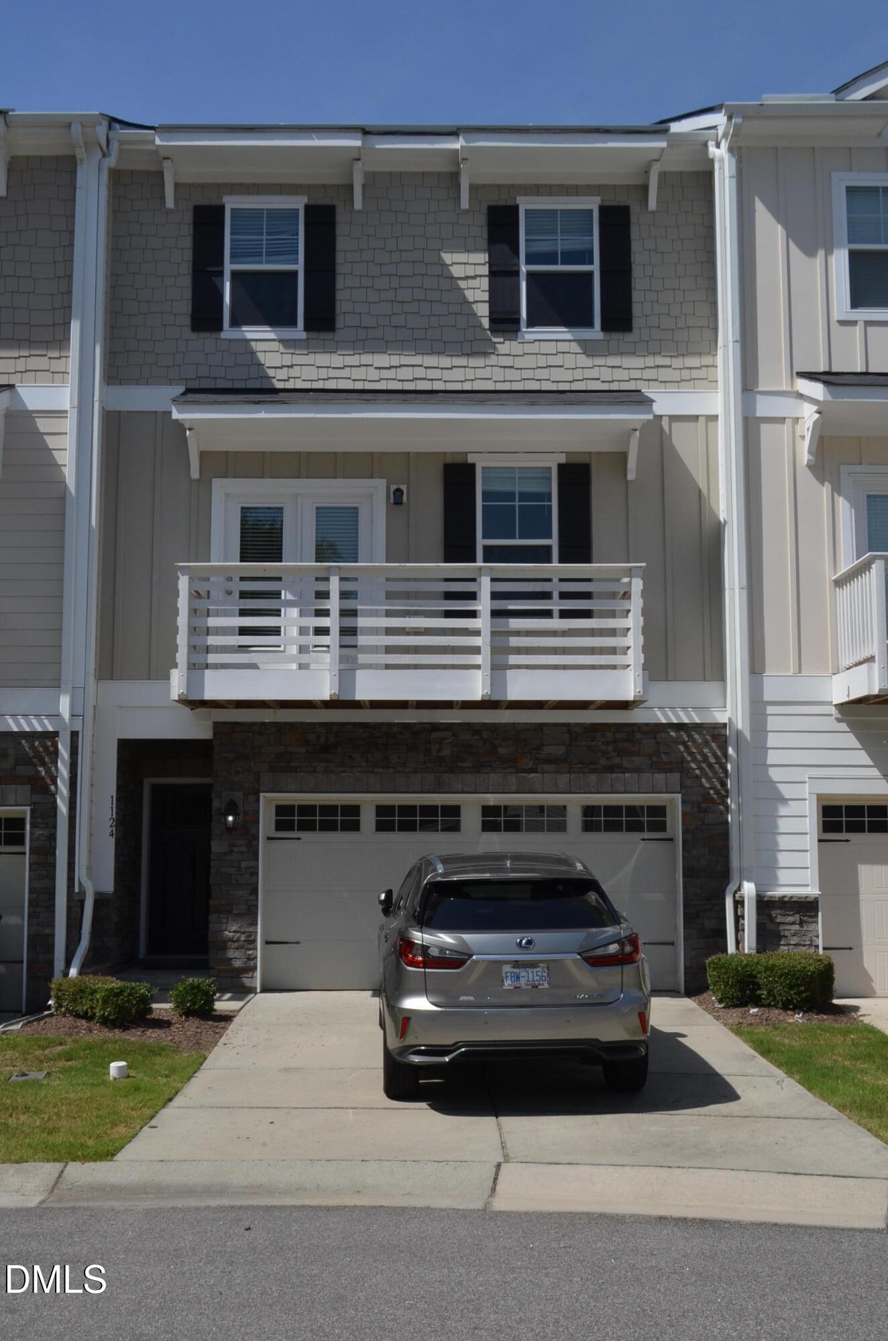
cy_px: 670
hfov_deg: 36.7
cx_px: 444
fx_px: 1338
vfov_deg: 53.2
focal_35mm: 36
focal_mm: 24
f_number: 11
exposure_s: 1/500
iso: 400
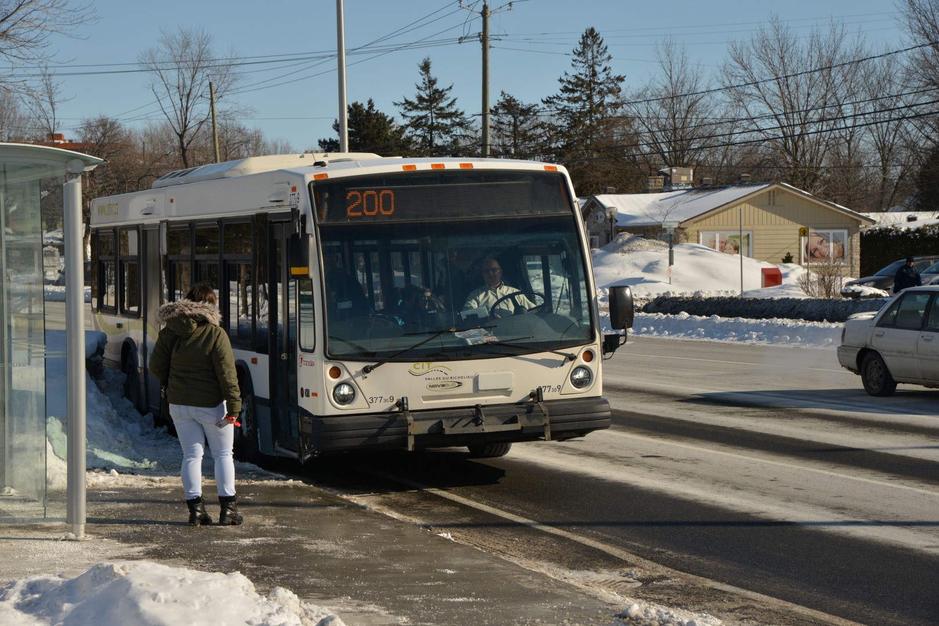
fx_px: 2217
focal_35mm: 85
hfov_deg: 23.9
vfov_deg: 16.1
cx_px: 470
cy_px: 313
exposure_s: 1/1000
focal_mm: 85
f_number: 11
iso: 400
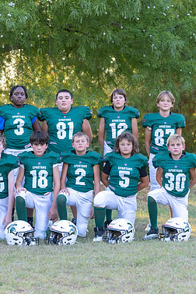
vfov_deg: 15.9
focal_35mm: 129
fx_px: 1053
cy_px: 149
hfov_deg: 10.6
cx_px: 16
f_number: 4
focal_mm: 84
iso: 640
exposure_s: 1/320
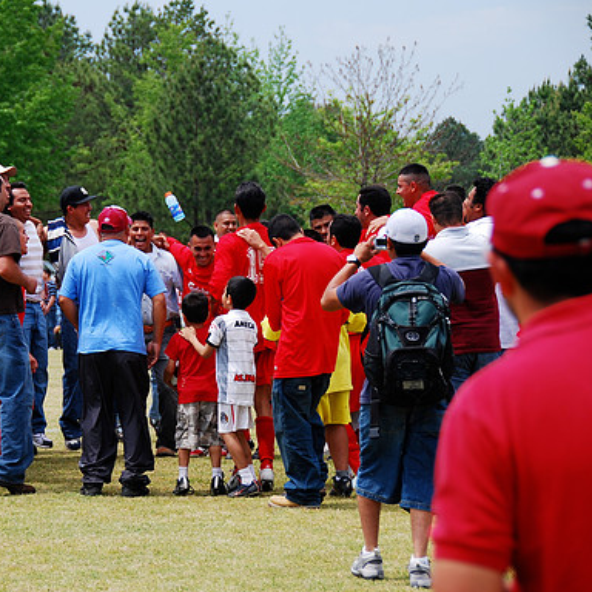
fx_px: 3057
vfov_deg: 11.1
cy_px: 298
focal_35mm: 158
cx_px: 191
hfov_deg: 11.0
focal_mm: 82
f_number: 5.3
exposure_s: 1/320
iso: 100
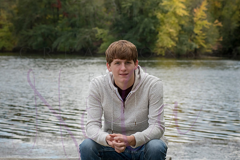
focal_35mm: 106
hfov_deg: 19.3
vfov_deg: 12.9
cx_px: 107
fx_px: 707
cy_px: 76
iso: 800
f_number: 7.1
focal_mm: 92
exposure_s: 1/640
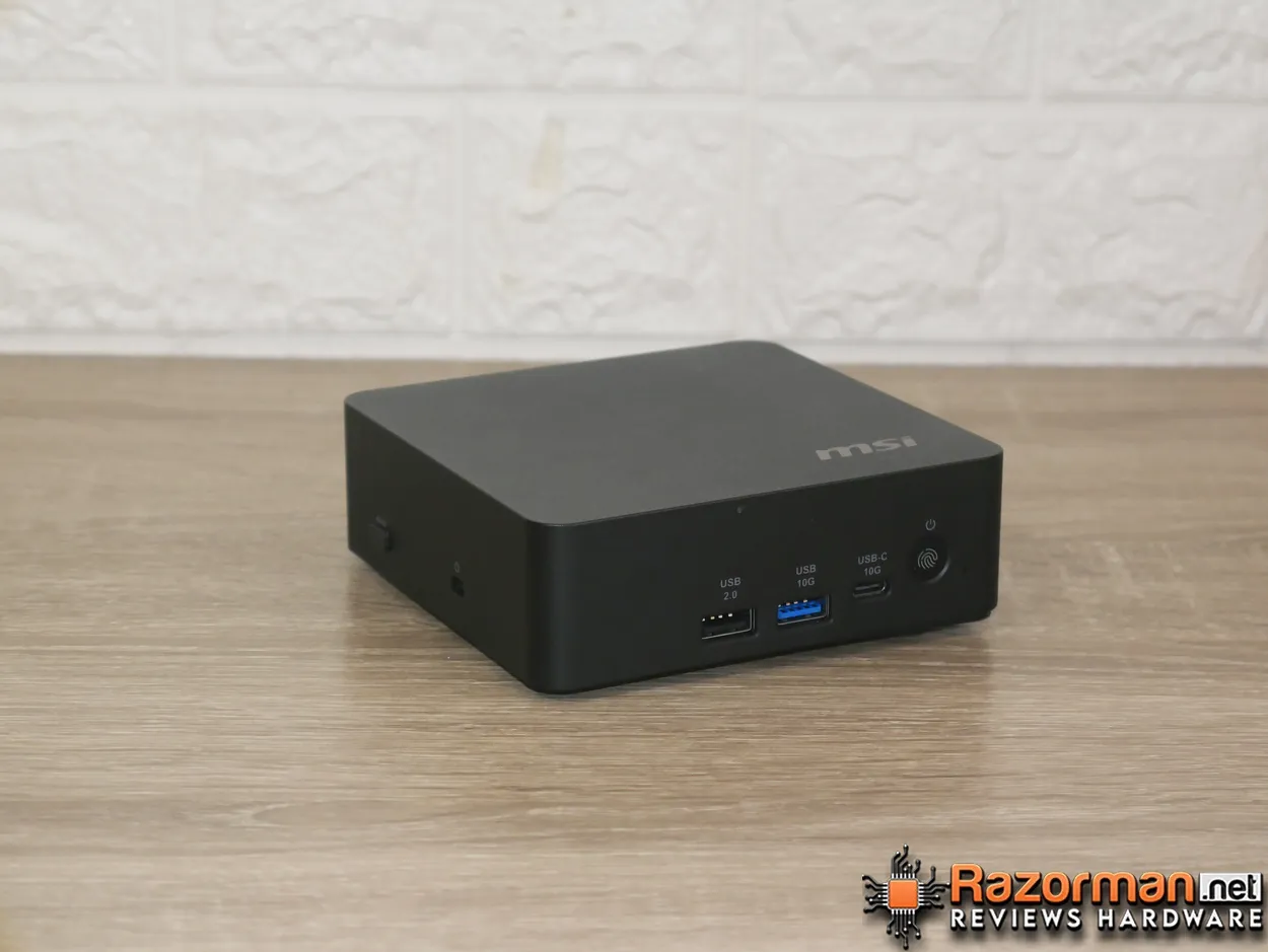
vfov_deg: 17.6
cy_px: 476
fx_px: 3079
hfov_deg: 23.3
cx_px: 634
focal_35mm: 84
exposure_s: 1/125
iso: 800
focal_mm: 42
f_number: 5.6
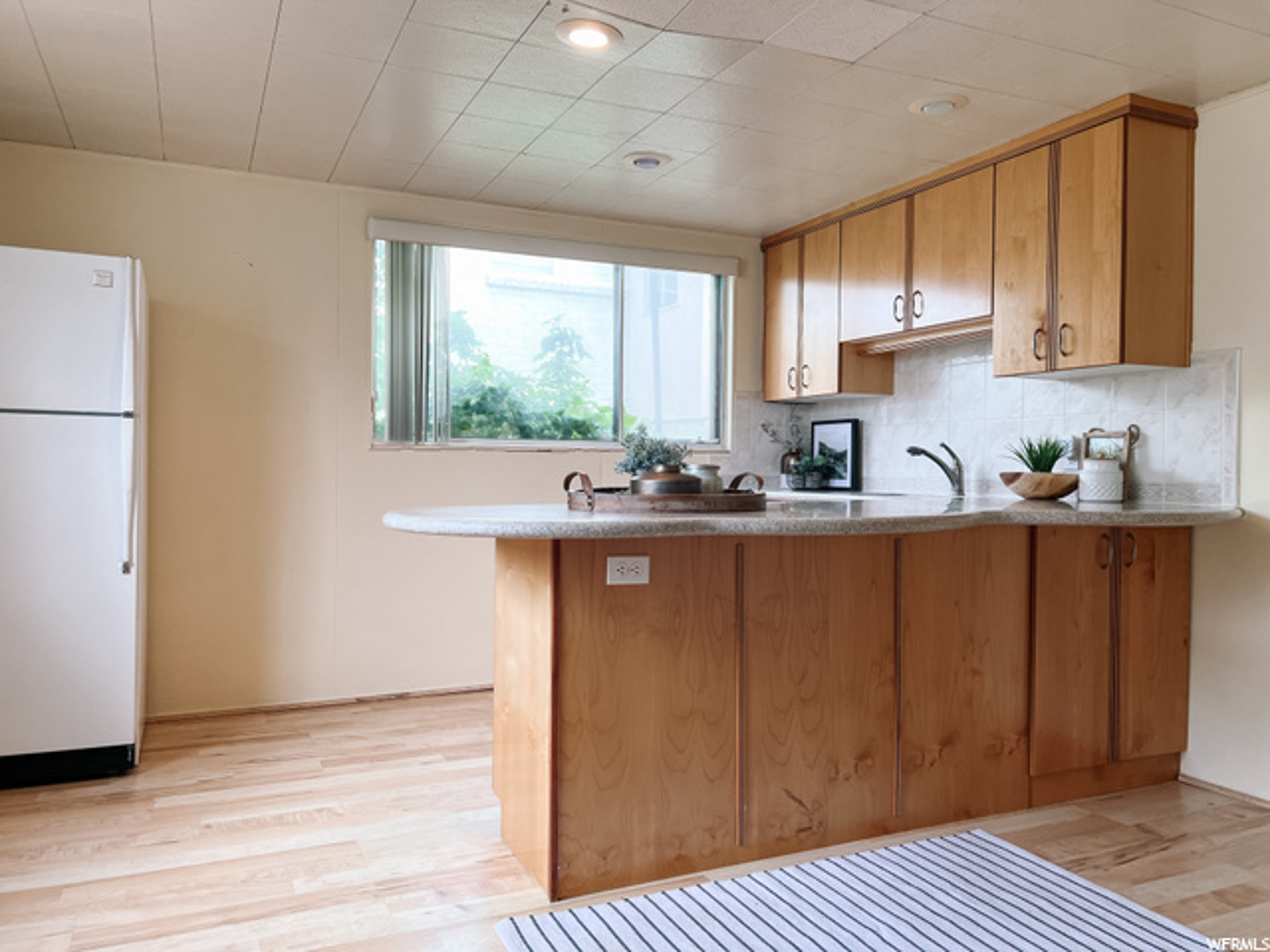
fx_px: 954
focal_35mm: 26
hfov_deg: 67.3
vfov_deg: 53.1
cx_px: 635
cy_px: 476
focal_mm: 5.7
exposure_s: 1/120
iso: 64
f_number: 1.5
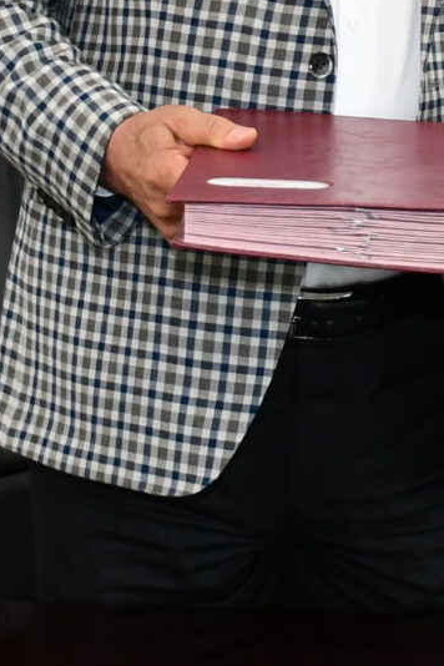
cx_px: 654
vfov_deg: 12.4
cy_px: -68
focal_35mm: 163
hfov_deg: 8.3
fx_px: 3015
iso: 900
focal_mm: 23
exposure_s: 1/60
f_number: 4
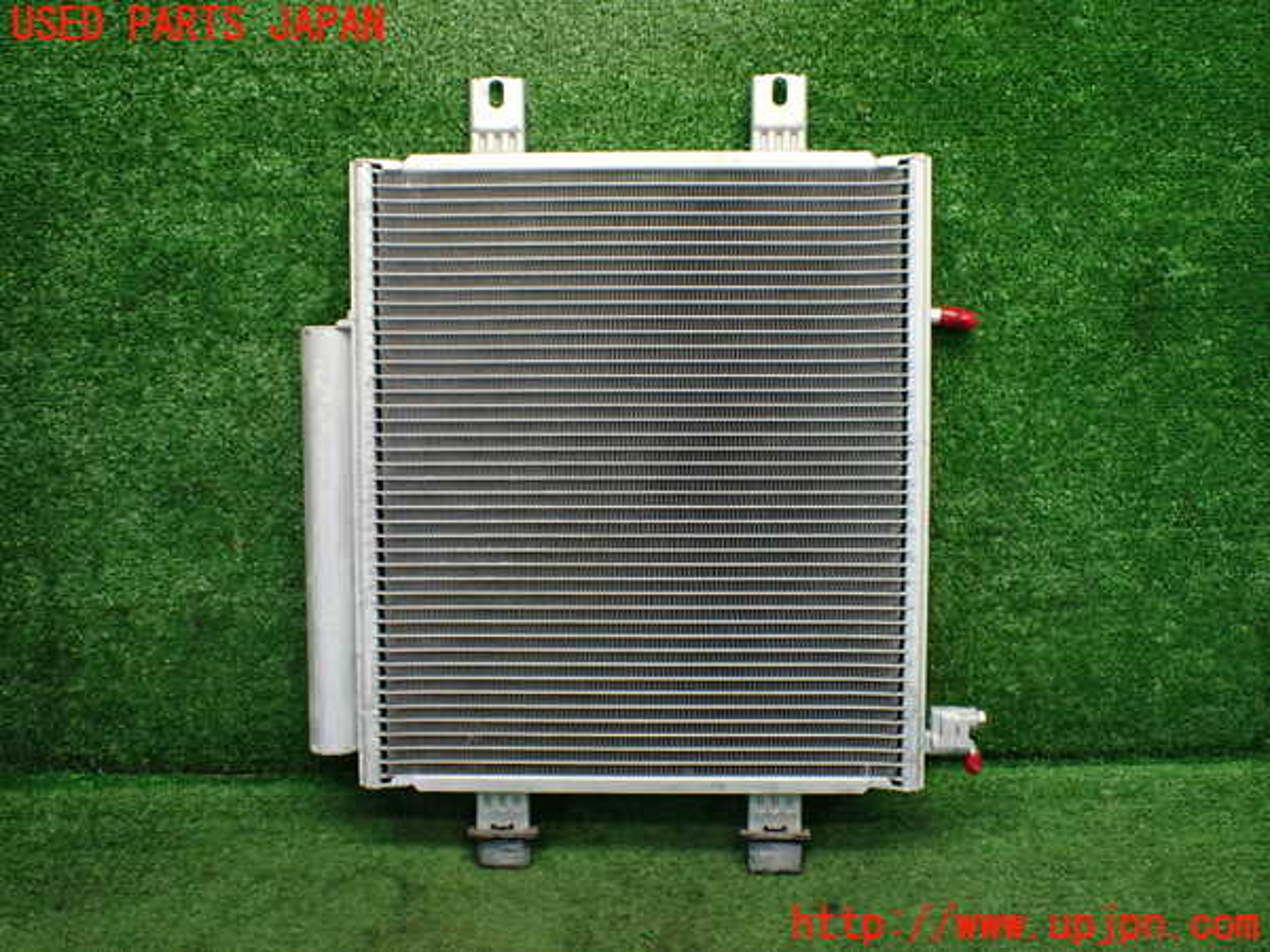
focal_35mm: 32
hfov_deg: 56.8
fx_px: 1174
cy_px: 476
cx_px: 635
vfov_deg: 44.2
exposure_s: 1/125
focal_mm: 5.79
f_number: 2.4
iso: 500
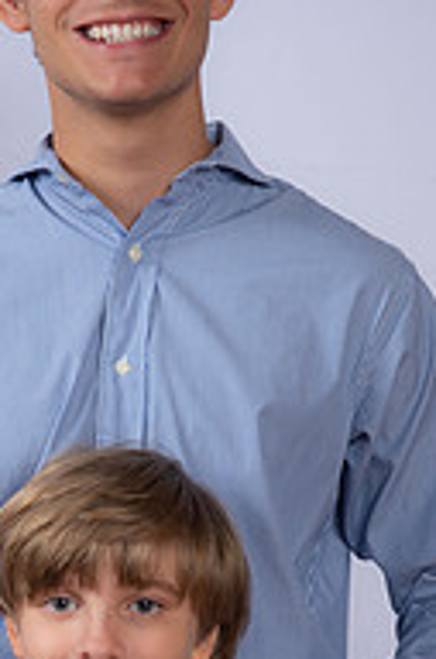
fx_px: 3087
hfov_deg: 8.1
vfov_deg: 12.1
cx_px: 201
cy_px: 518
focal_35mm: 169
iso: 250
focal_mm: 72
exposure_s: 1/160
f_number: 8
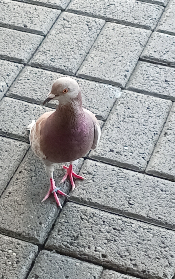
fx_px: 687
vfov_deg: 23.0
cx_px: 65
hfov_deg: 14.5
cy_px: 144
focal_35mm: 90
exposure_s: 1/33.3
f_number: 1.8
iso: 168
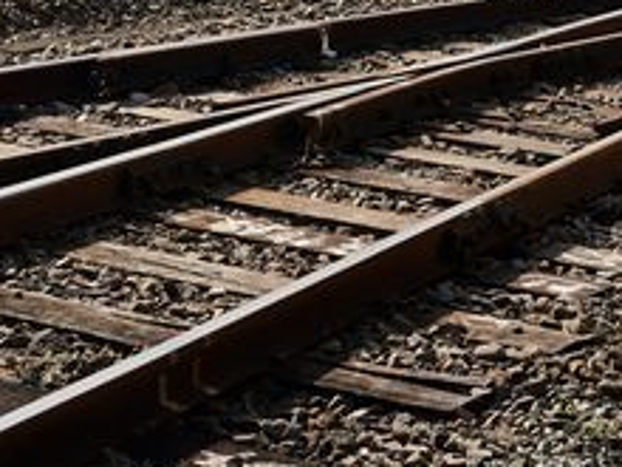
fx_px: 2264
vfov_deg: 11.5
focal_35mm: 126
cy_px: -85
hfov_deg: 15.5
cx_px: 65
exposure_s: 1/160
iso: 100
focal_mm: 16
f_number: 9
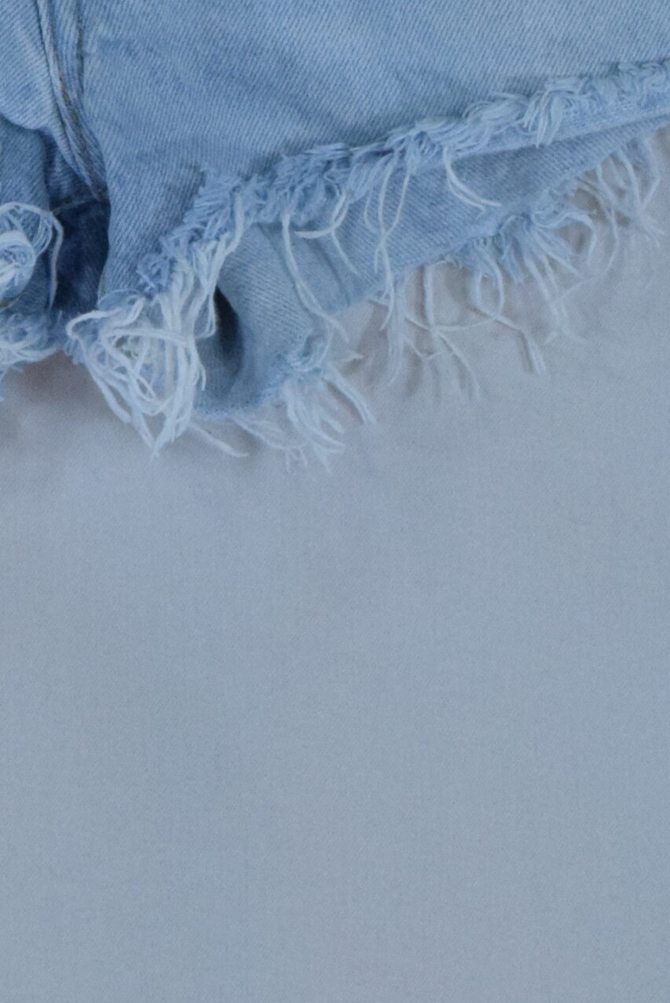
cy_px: -359
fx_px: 6276
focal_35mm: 225
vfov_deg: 9.0
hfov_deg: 6.1
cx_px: -18
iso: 3200
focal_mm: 48
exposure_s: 1/200
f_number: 18
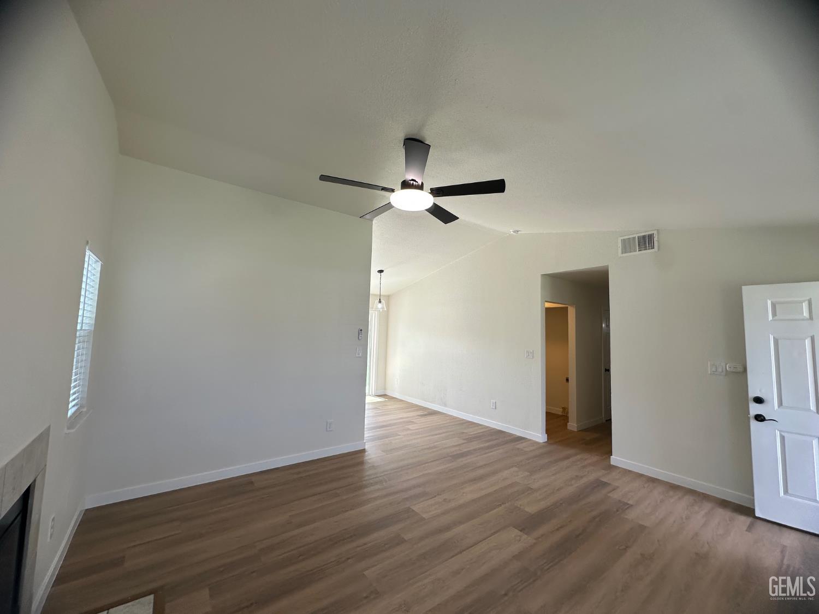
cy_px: 307
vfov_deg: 85.7
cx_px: 410
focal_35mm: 14
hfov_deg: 102.1
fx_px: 331
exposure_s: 1/137
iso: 40
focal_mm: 2.22
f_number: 2.2
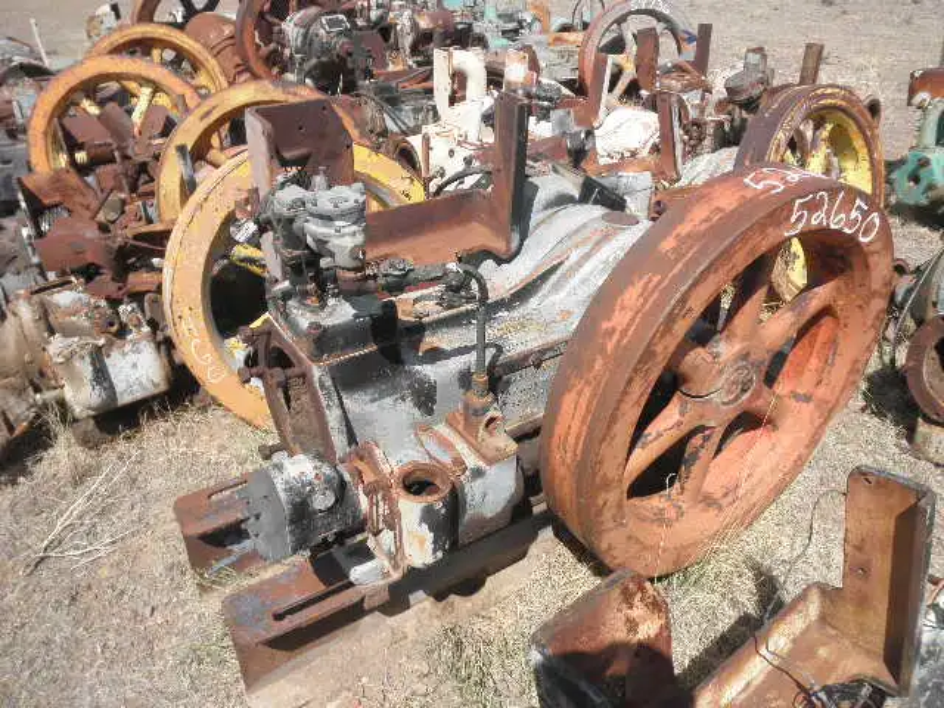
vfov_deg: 49.7
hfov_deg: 63.4
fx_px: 764
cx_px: 472
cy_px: 354
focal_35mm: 28
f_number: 8.5
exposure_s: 1/100
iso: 64
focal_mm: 5
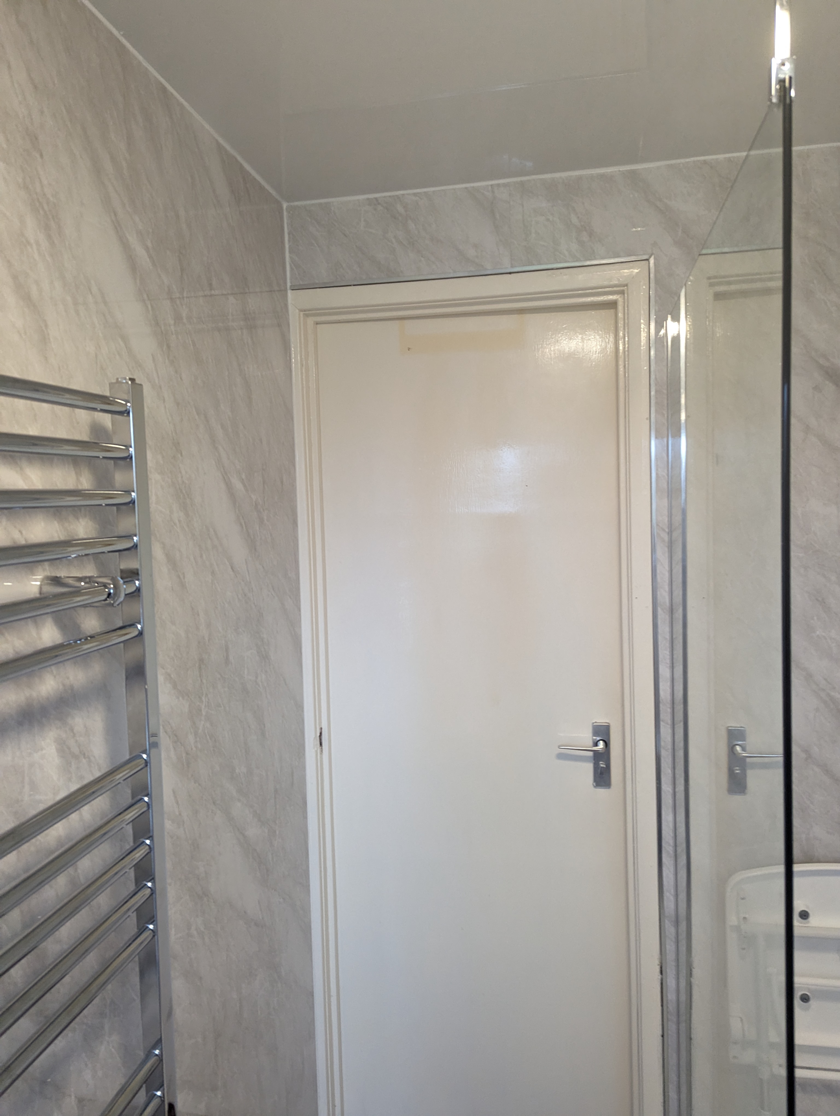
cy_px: 558
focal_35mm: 24
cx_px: 420
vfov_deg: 71.5
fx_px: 775
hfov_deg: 56.9
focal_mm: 6.81
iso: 516
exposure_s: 1/100
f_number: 1.85
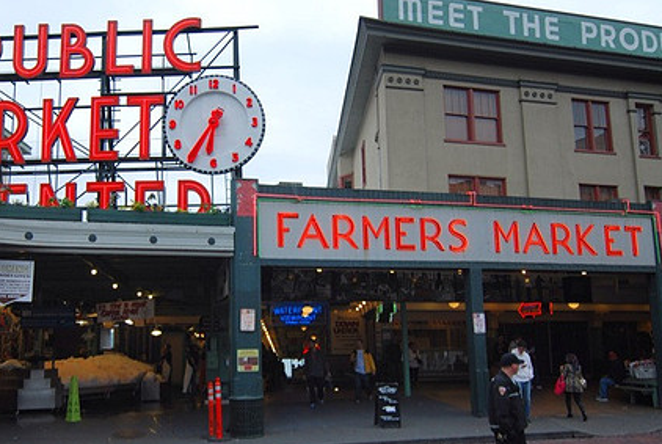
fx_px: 608
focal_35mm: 33
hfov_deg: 56.7
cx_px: 264
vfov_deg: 40.0
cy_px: 253
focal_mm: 16
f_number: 5.6
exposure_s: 1/180
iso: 200
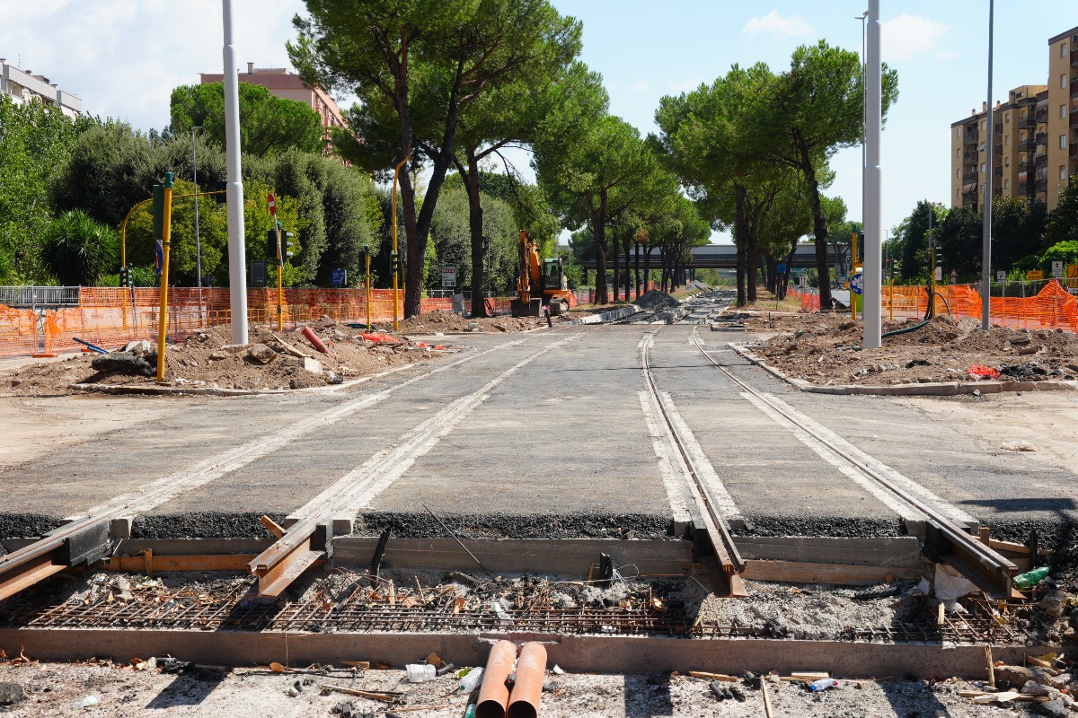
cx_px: 539
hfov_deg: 42.3
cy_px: 359
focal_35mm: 46
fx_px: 1392
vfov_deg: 28.9
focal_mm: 31
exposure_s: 1/125
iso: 100
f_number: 10
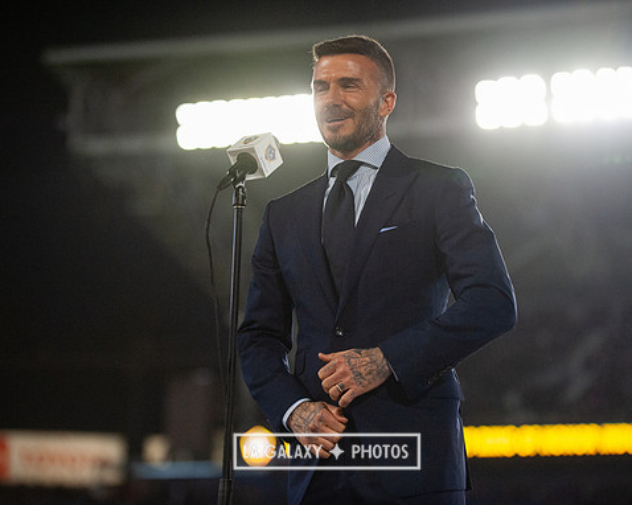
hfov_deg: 14.6
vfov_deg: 11.7
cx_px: 327
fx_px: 2468
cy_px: 252
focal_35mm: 132
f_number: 2.8
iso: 3200
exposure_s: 1/3200
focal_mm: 116
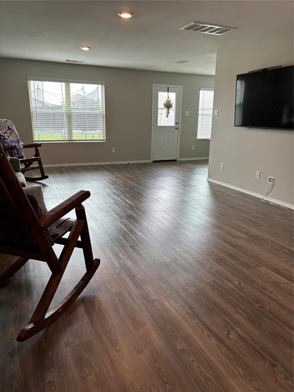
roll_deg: -1.4
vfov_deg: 67.3
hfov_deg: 53.1
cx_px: 147
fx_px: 294
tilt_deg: -14.6
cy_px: 196
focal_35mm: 26
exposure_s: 1/120
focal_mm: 5.96
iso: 64
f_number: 1.6
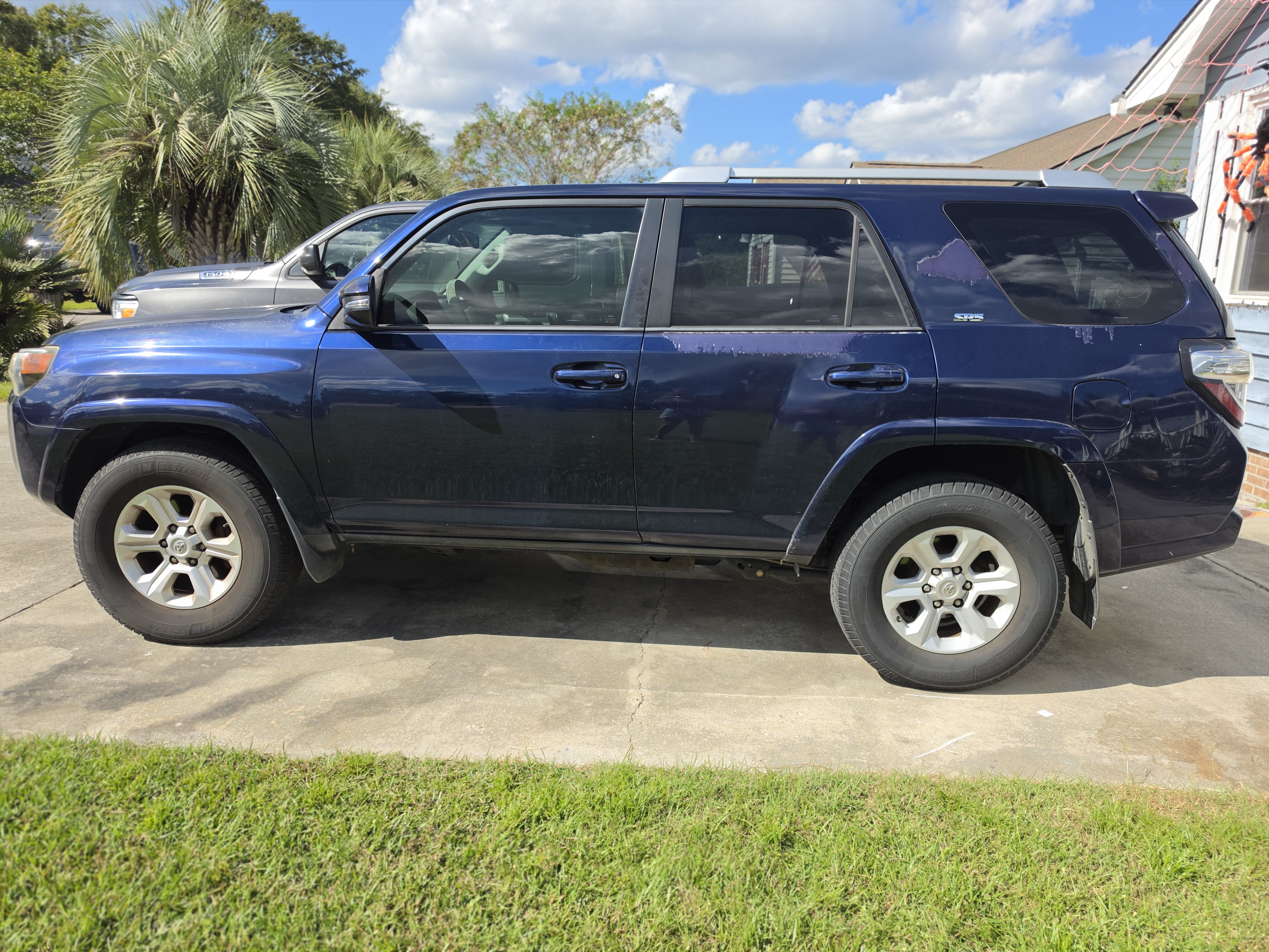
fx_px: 843
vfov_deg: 58.9
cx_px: 634
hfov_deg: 73.9
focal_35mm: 23
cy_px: 476
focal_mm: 6.5
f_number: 1.4
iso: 64
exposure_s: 1/5151
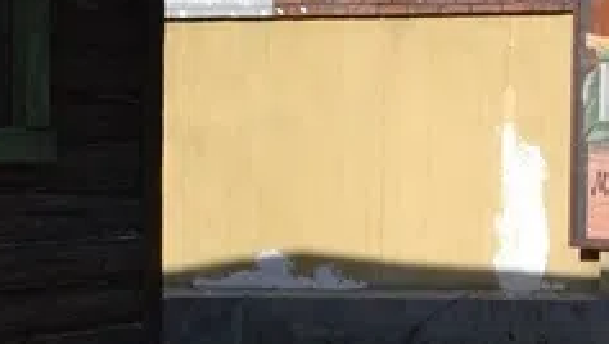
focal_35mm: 122
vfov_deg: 10.0
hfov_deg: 14.3
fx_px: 1973
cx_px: 1269
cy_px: 150
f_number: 10
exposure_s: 1/400
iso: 200
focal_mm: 18
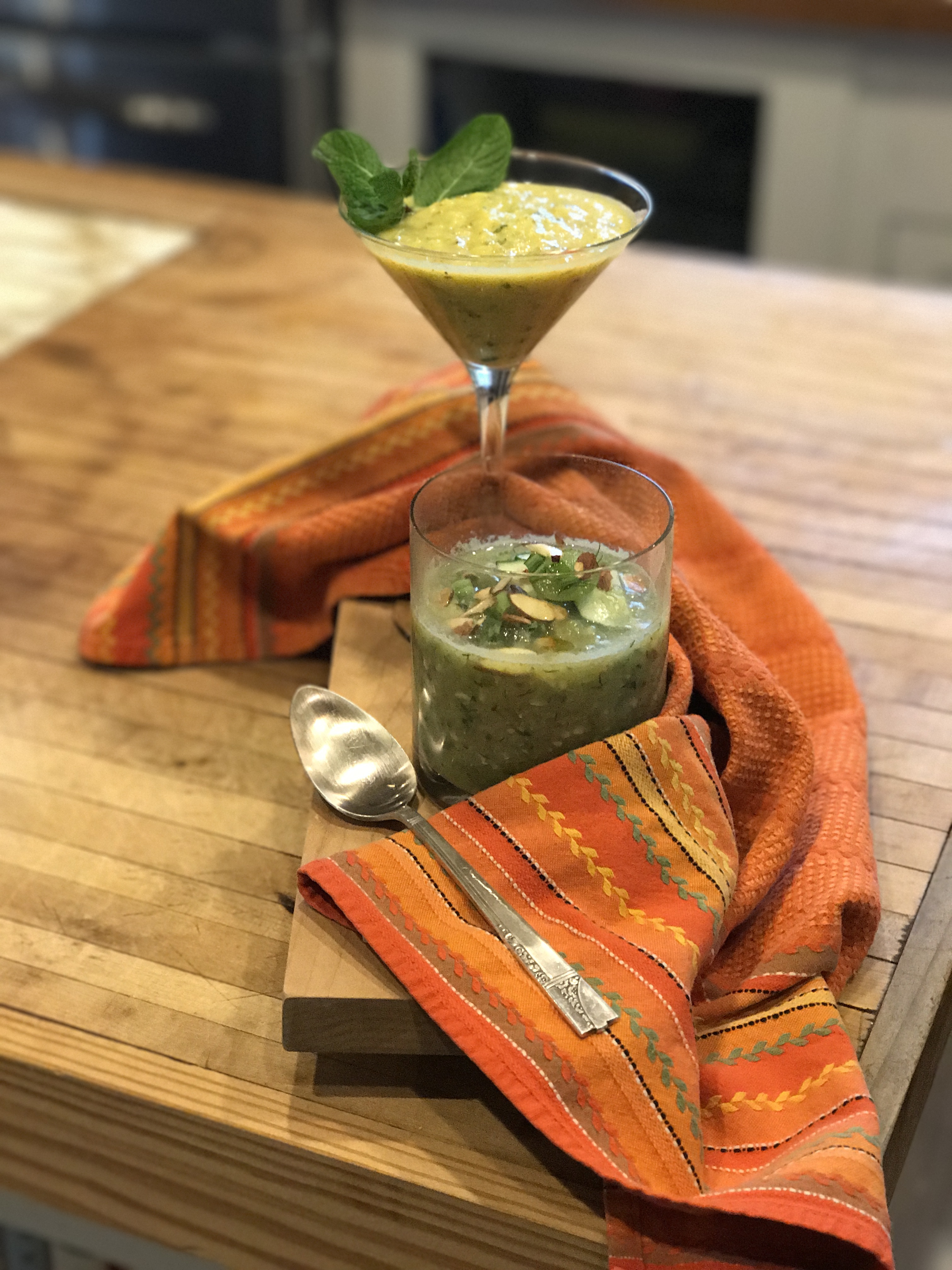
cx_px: 476
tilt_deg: -29.7
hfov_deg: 25.7
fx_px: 2090
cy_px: 635
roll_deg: -1.4
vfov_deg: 33.8
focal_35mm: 57
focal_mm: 6.6
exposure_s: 1/60
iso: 320
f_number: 2.8
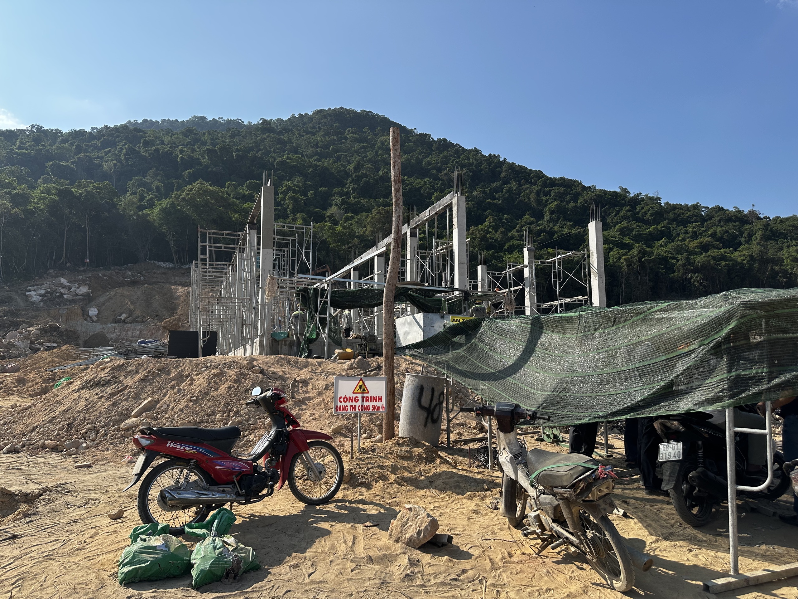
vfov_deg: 56.8
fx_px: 553
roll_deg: -0.1
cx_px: 399
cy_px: 300
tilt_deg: +8.0
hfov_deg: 71.6
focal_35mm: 24
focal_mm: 6.86
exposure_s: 1/4016
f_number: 1.78
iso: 80
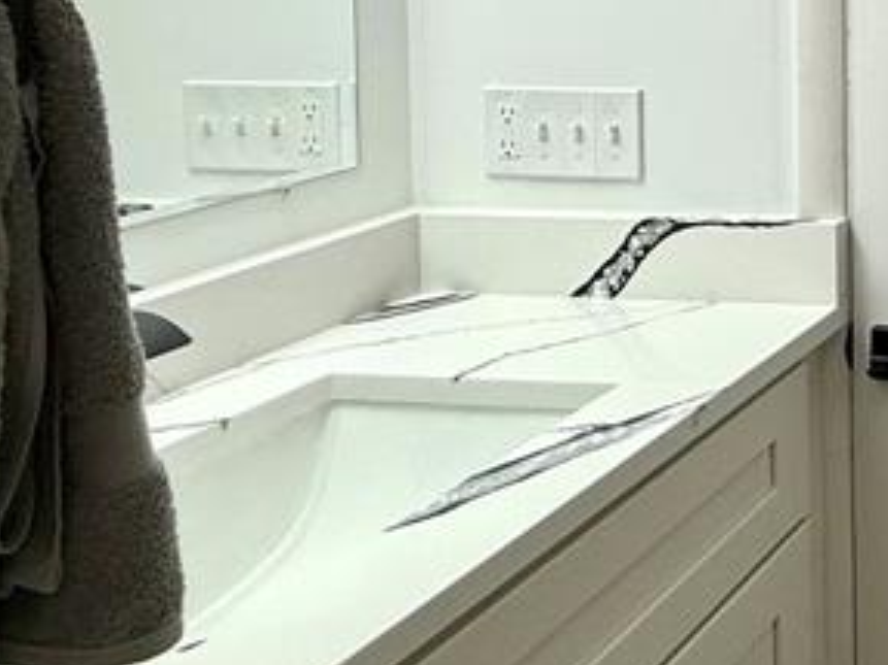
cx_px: 1346
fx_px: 1282
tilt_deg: -2.7
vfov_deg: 26.8
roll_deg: -0.3
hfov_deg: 26.7
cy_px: -59
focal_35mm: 50
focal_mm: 2.22
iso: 50
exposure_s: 1/198
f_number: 2.2
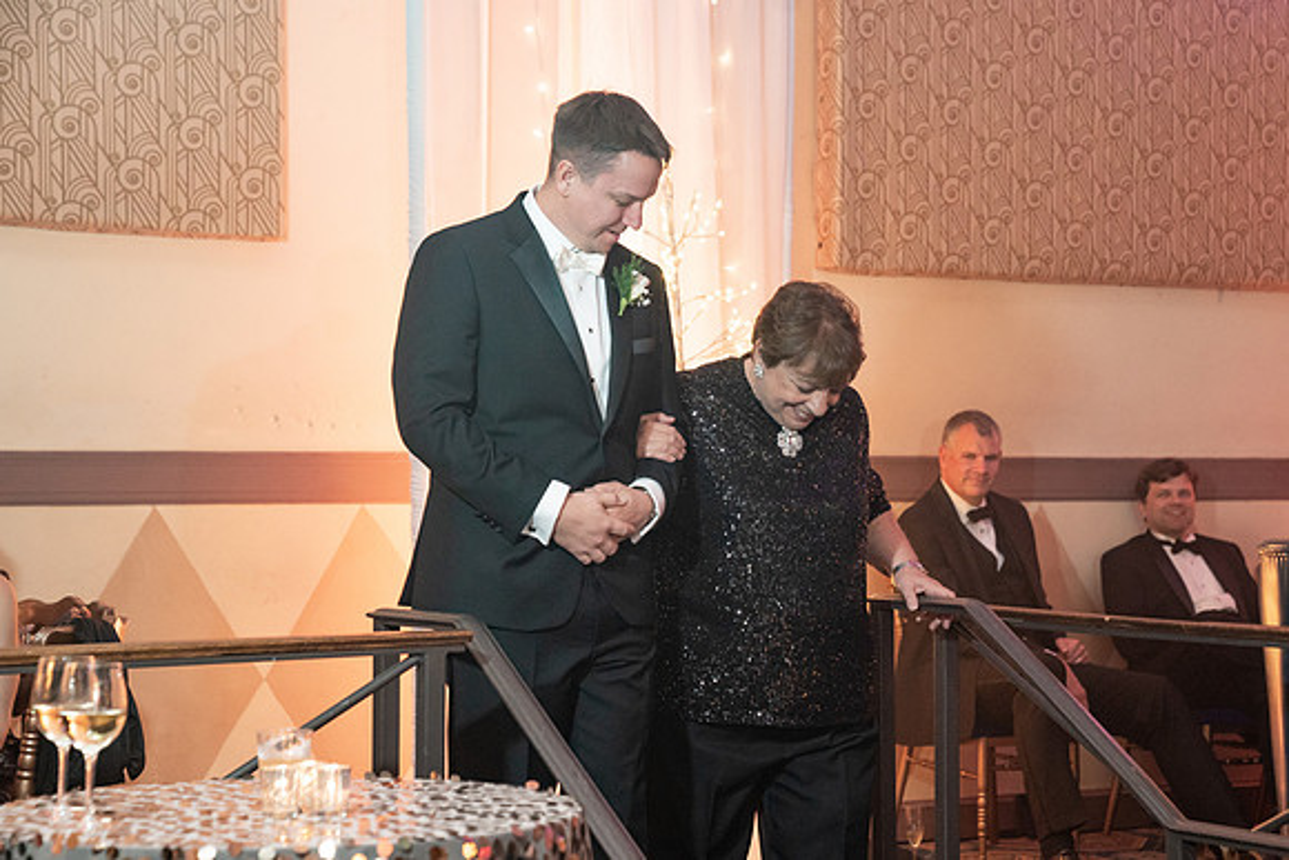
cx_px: 693
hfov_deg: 26.6
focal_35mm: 76
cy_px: 467
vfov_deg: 17.9
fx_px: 2730
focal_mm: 70
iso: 4000
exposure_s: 1/100
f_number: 4
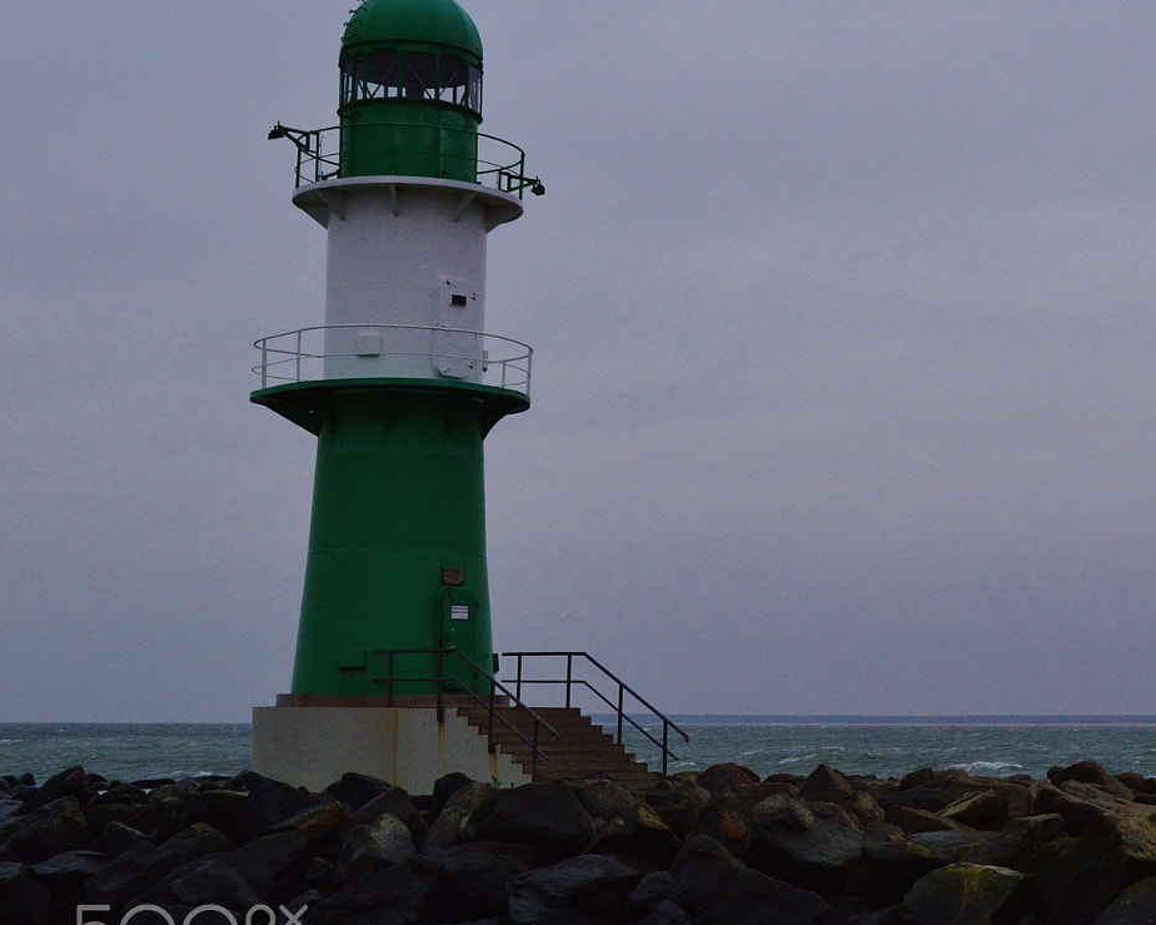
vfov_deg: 21.0
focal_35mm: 73
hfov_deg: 25.4
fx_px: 2497
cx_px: 998
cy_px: 434
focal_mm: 30
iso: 400
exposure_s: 1/250
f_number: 8
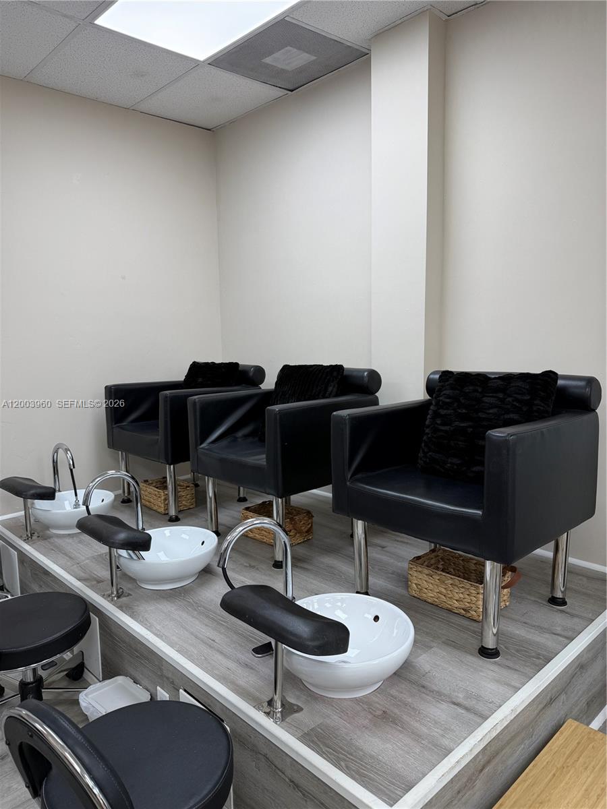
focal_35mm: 24
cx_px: 304
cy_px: 404
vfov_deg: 71.6
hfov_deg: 56.8
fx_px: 561
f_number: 1.78
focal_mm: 6.76
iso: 80
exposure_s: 1/121
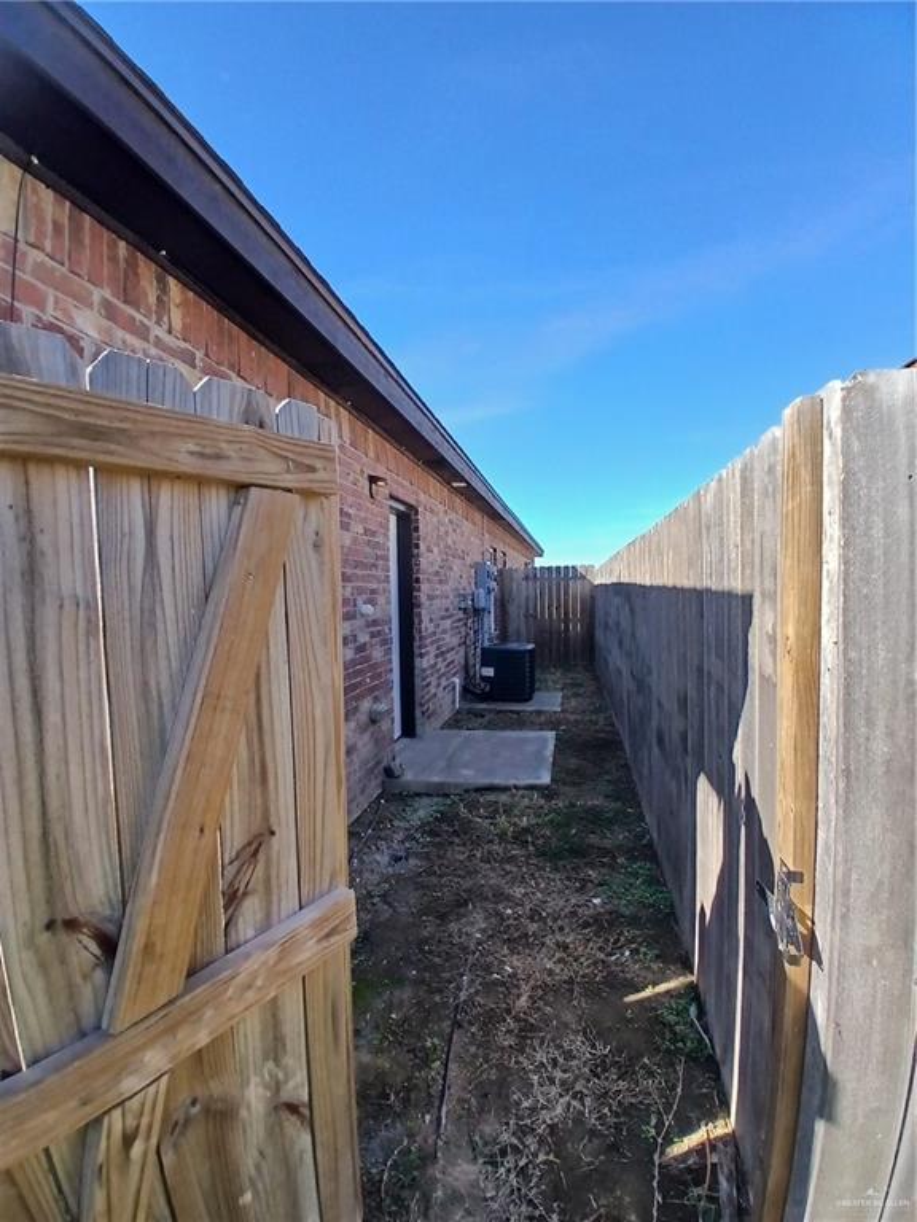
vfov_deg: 91.0
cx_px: 458
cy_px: 611
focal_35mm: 17
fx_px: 600
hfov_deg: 74.7
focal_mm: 1.4
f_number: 2.2
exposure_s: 1/666
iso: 50
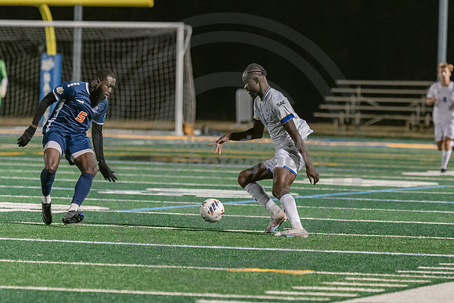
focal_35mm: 416
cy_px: 109
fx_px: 5250
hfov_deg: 5.0
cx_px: 310
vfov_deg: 3.3
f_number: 2.8
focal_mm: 190
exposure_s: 1/500
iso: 3200
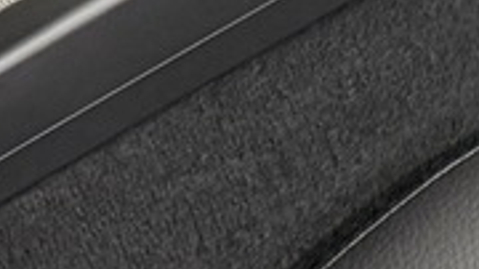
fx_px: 2653
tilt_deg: -32.1
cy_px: -527
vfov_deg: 5.5
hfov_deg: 8.6
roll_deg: +2.2
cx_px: 1437
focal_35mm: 209
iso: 400
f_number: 1.78
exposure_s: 1/60
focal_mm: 6.76
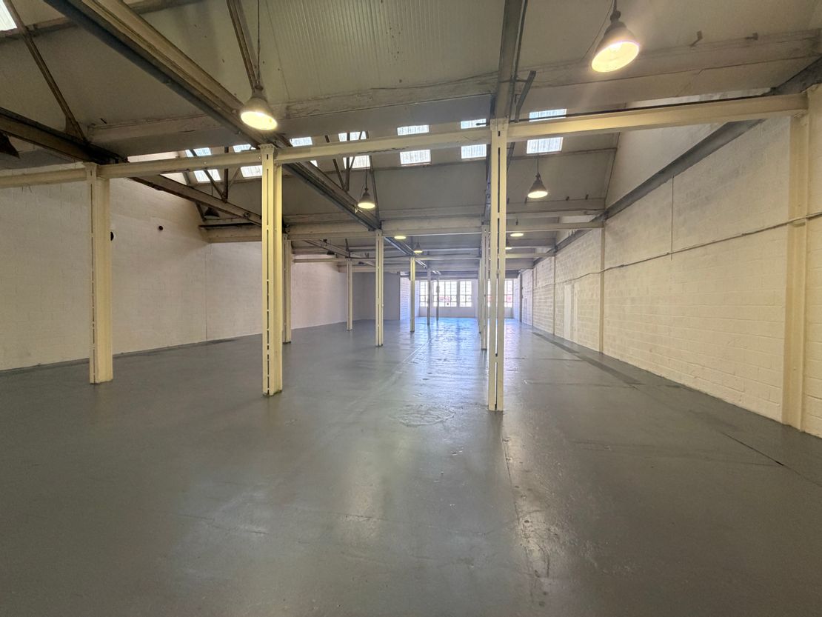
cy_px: 308
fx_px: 333
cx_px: 411
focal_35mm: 14
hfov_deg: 102.1
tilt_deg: -0.9
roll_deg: +0.4
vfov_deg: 85.7
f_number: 2.2
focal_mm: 2.22
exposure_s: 1/100
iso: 320
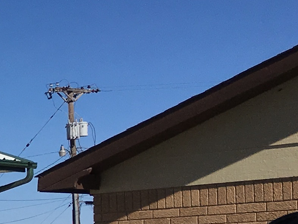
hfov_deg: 11.1
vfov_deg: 9.8
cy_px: 264
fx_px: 1283
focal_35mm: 149
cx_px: -419
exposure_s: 1/4808
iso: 25
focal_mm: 4.15
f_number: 2.2
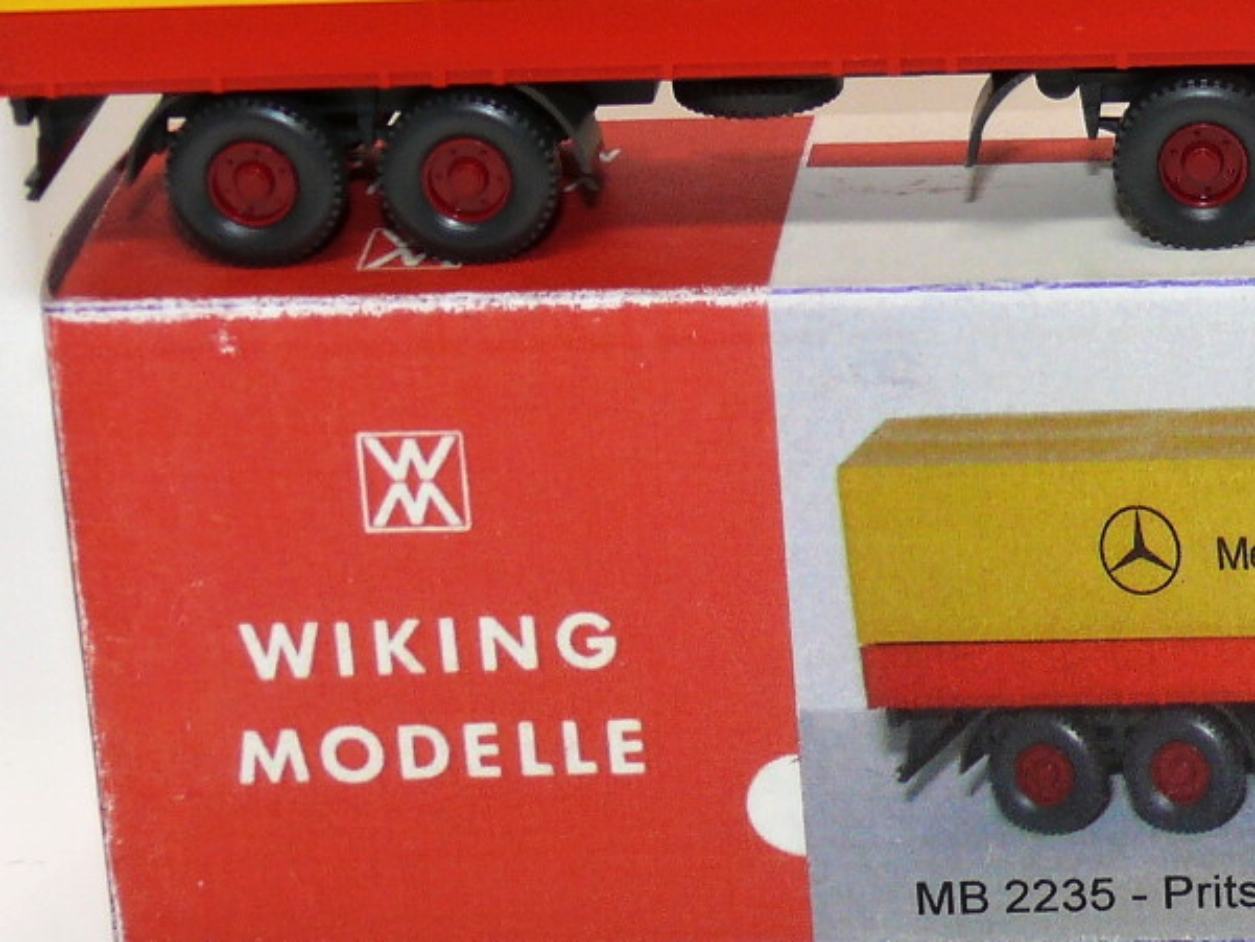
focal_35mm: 141
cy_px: 272
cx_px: 1487
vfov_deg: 10.5
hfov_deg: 13.6
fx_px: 5113
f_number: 3.2
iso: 100
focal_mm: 9.5
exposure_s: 1/30
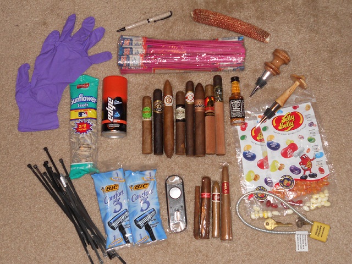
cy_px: 132
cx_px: 176
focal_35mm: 54
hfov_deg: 35.5
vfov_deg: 27.0
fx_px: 549
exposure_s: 1/30
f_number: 4.8
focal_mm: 9.8
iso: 200
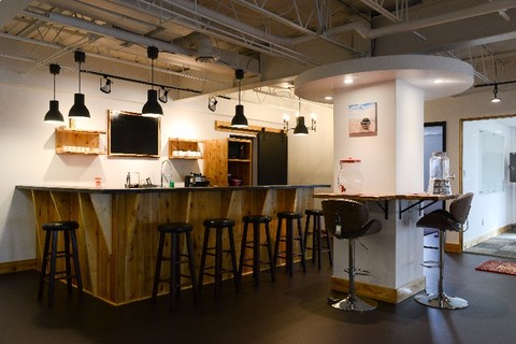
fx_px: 416
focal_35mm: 29
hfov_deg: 63.7
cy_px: 172
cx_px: 258
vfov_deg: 45.0
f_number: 8
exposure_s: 1/60
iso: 1000
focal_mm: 29
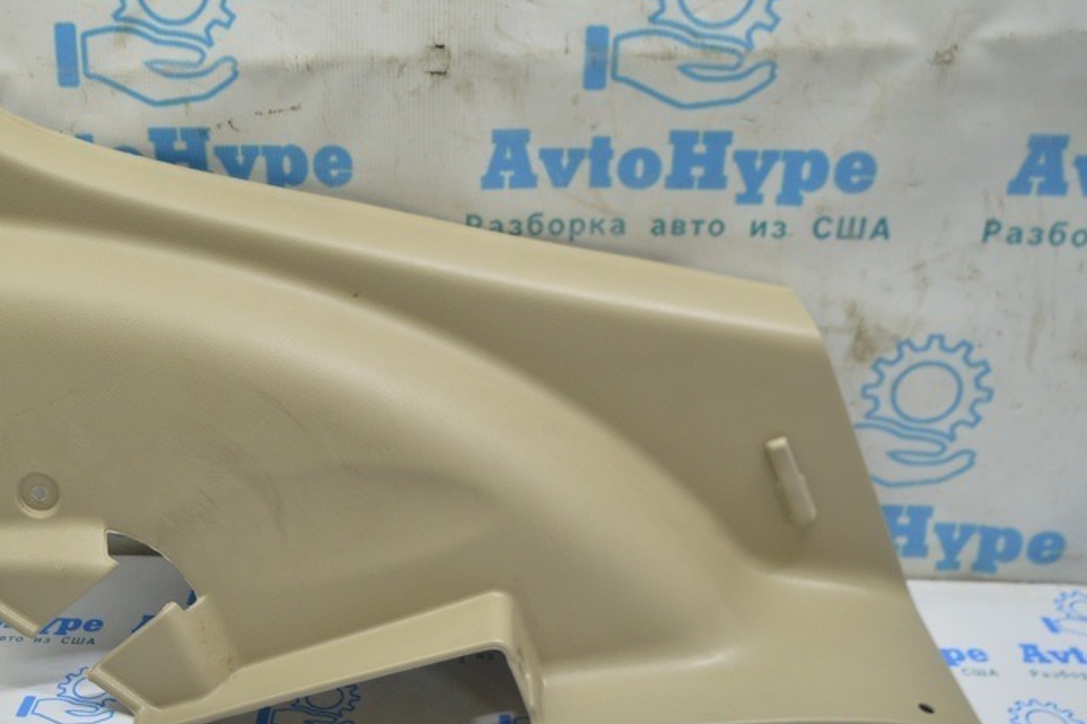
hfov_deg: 47.8
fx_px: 1207
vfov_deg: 33.3
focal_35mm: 40
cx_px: 373
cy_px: 319
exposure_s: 1/50
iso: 400
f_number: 3.5
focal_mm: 18
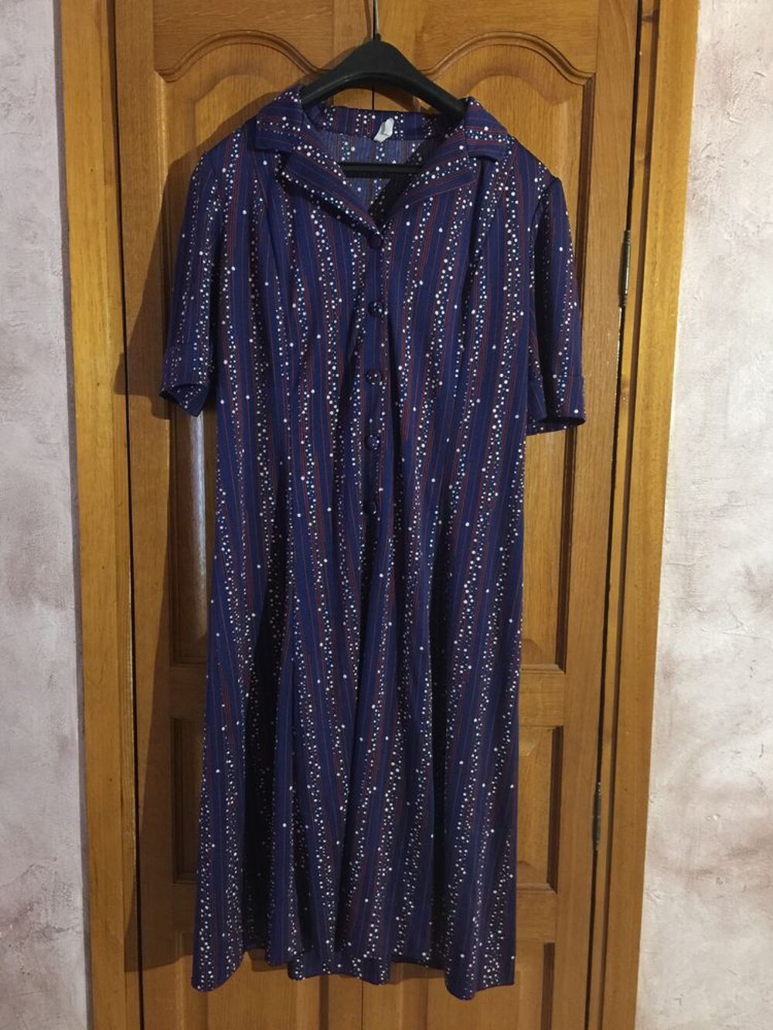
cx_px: 386
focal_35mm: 29
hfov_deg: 48.2
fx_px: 863
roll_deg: -0.5
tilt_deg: -8.1
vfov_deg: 61.7
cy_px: 515
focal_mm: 4.15
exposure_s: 1/4
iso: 125
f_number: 2.2
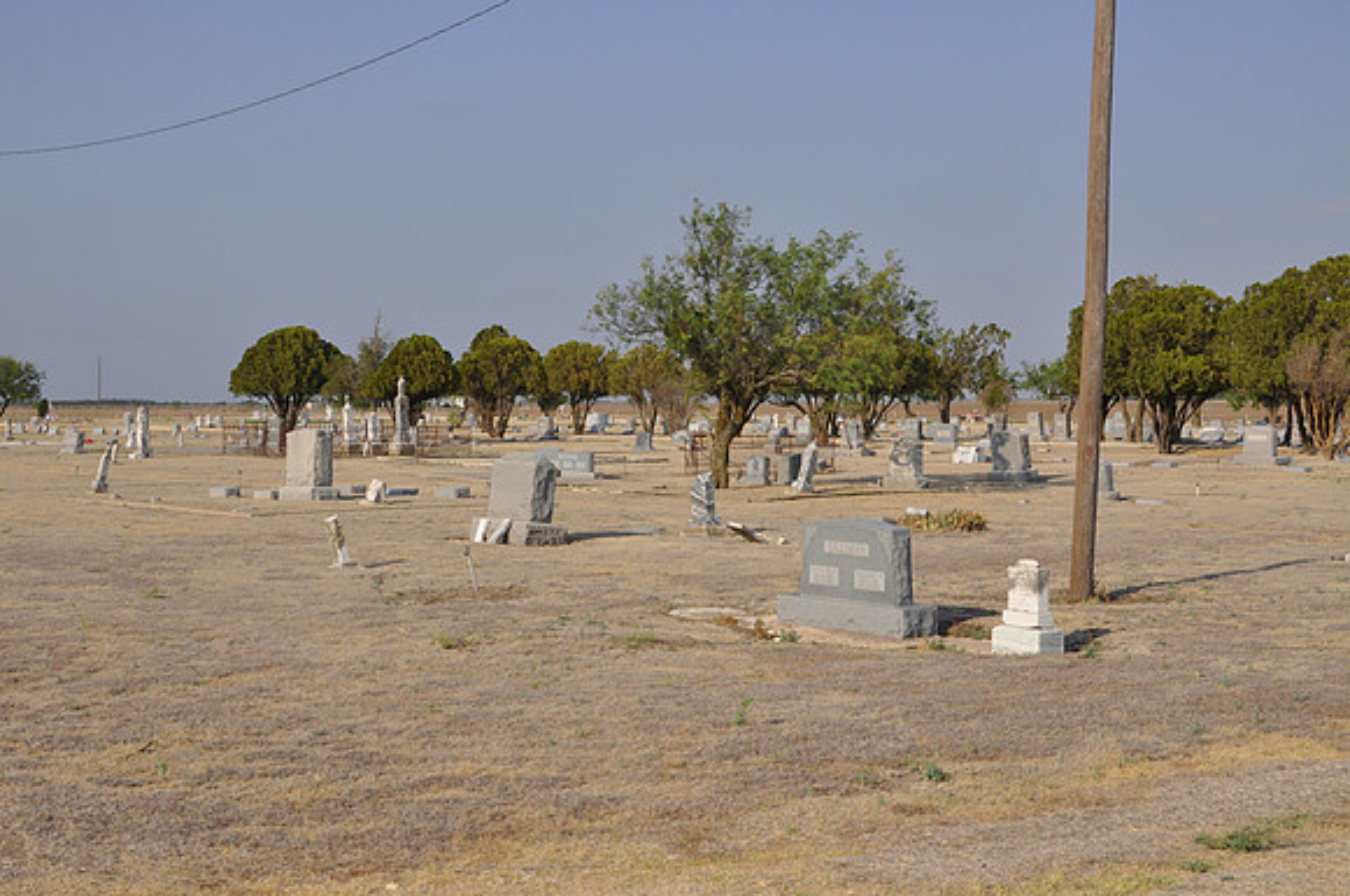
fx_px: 1966
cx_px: 675
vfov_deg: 25.7
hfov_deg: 37.9
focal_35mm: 52
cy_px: 448
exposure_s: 1/200
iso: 200
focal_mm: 35
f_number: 7.1
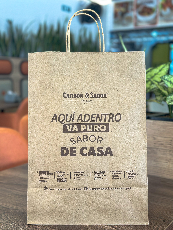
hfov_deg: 30.3
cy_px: 115
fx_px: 320
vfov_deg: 39.7
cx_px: 86
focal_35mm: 48
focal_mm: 6.86
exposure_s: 1/120
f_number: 1.8
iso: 100
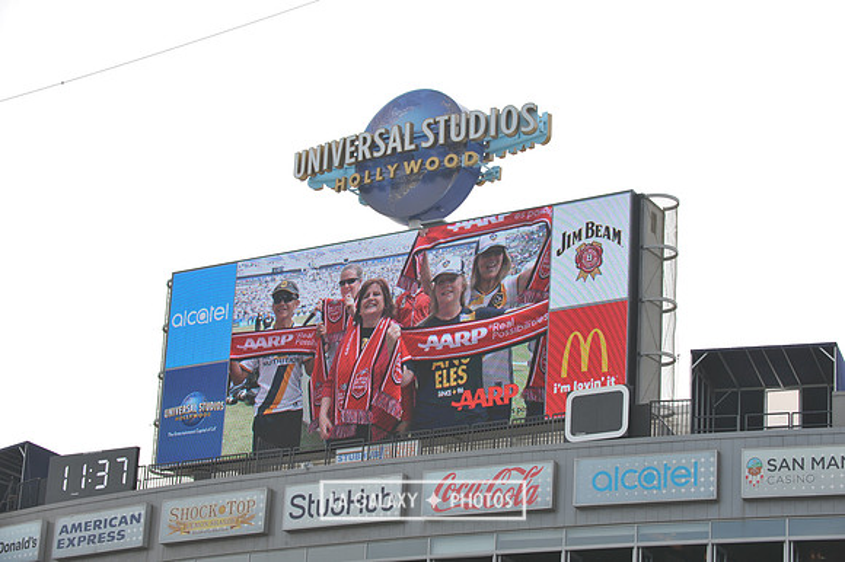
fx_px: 2393
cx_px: 422
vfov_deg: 13.4
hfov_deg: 20.0
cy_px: 281
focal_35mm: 102
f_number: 10
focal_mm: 102
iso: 250
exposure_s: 1/400
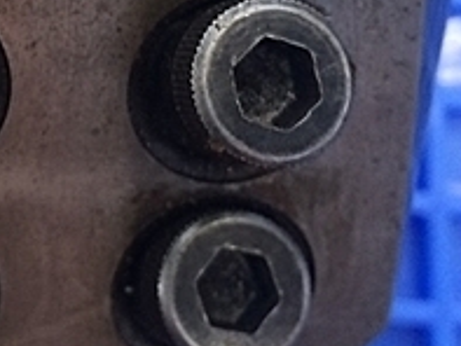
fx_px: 1253
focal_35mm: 94
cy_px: -101
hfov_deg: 19.9
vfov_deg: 15.0
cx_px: -51
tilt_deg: -78.8
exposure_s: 1/30
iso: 100
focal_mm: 4.15
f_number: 2.2
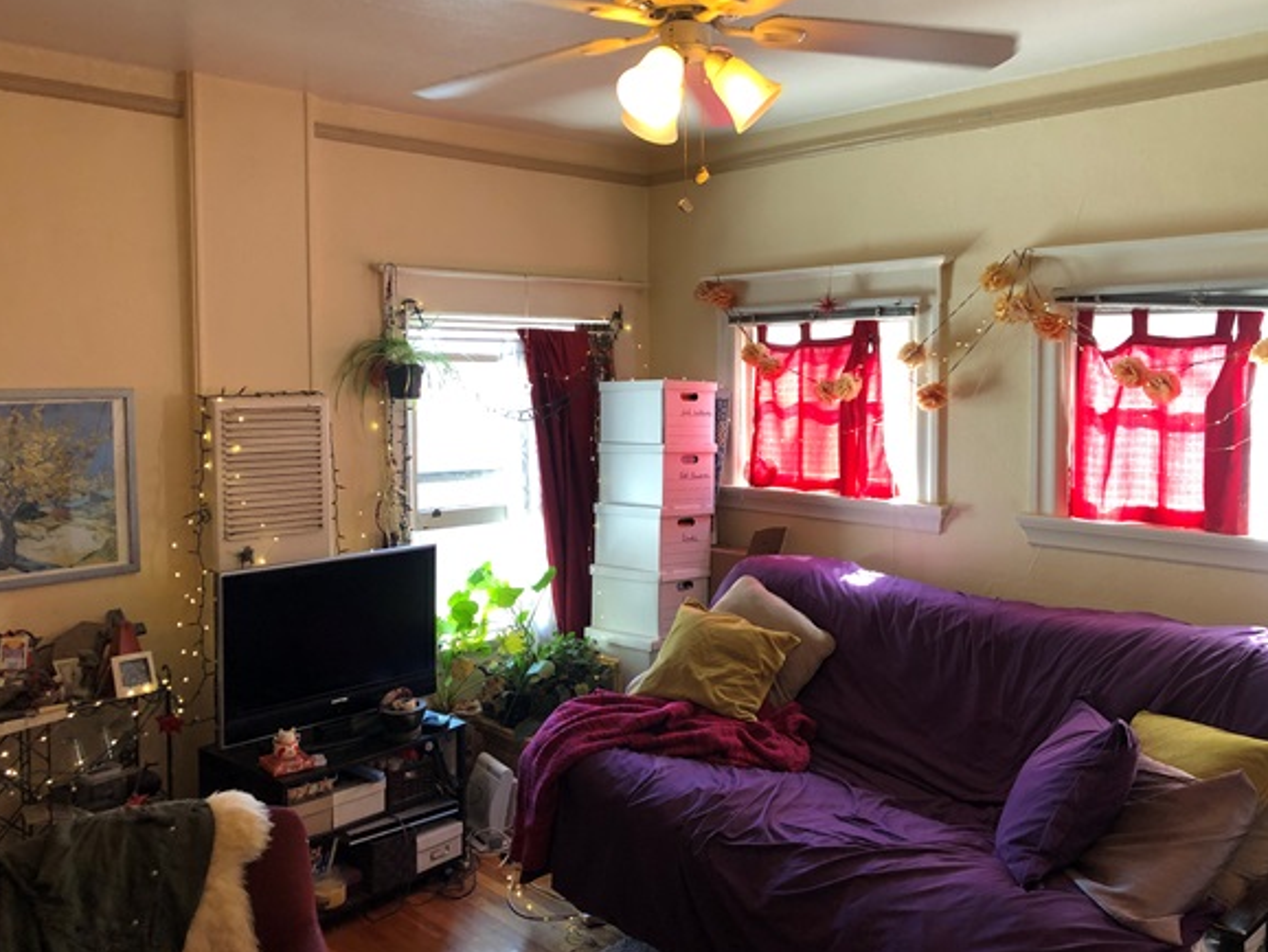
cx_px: 641
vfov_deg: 45.4
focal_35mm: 31
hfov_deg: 58.3
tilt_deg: -2.2
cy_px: 439
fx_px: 1136
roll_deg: +0.9
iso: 40
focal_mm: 4
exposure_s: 1/30
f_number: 1.8
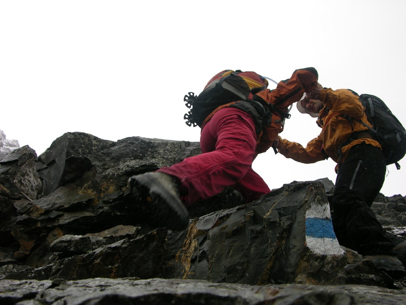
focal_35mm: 35
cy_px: 152
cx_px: 203
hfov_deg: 52.6
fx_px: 411
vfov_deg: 40.7
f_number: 5
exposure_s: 1/150
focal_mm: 8.9
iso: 50
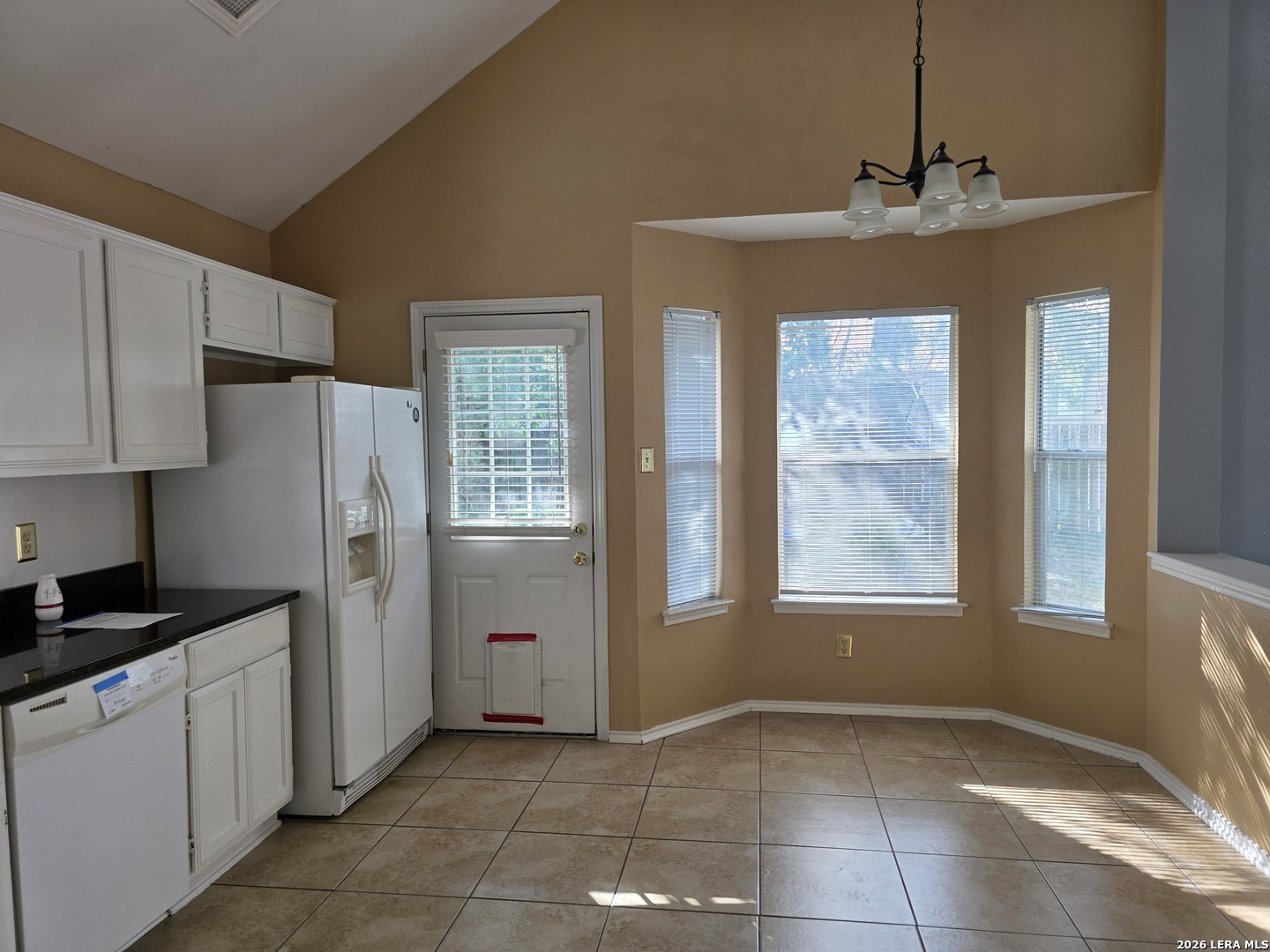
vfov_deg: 58.9
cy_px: 476
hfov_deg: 73.9
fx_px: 844
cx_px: 635
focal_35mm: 23
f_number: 1.7
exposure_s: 1/180
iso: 80
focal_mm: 6.3
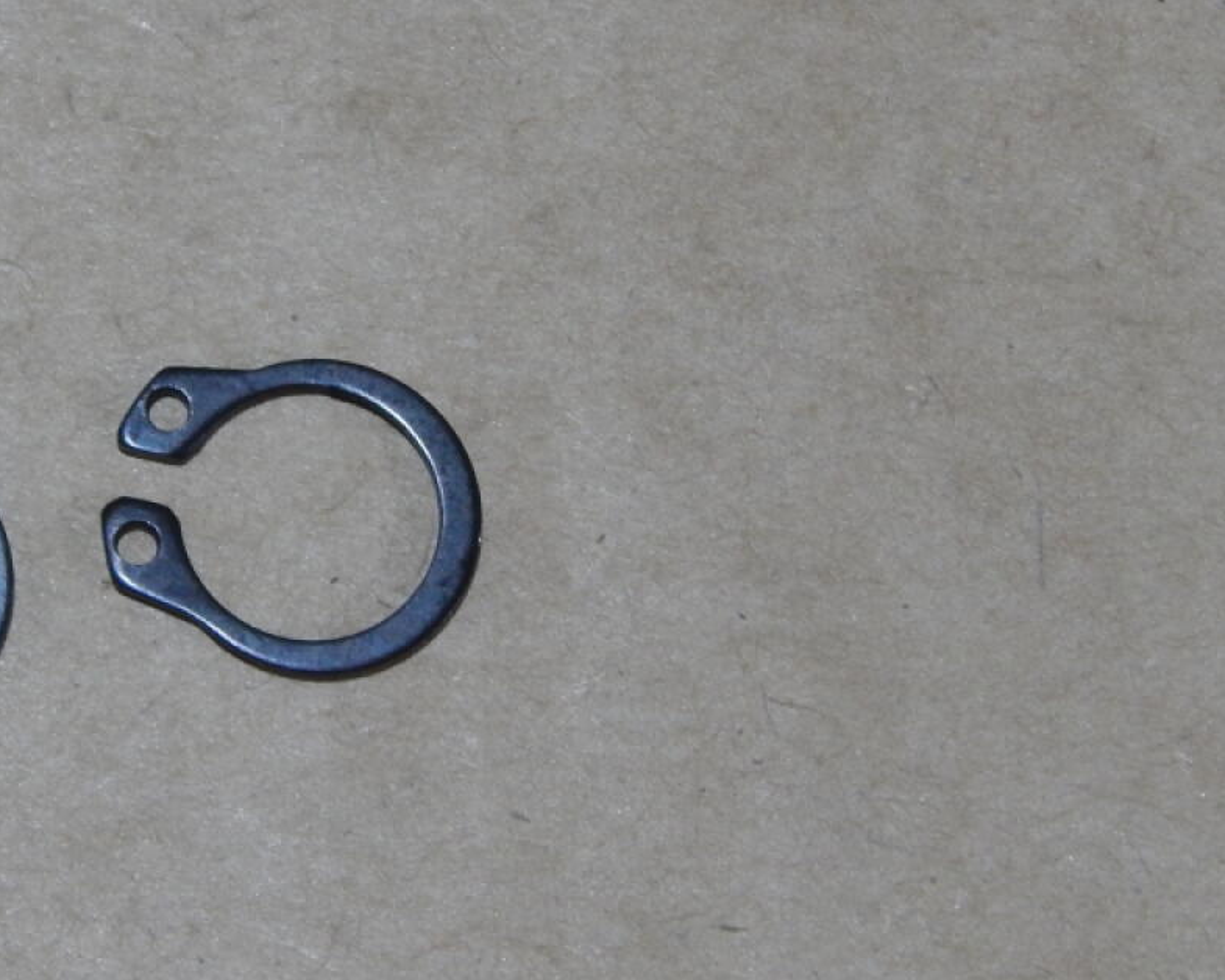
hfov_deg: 9.2
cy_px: 434
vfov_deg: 7.4
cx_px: 44
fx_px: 7577
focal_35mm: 209
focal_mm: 18.7
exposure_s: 1/30
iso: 320
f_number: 4.5
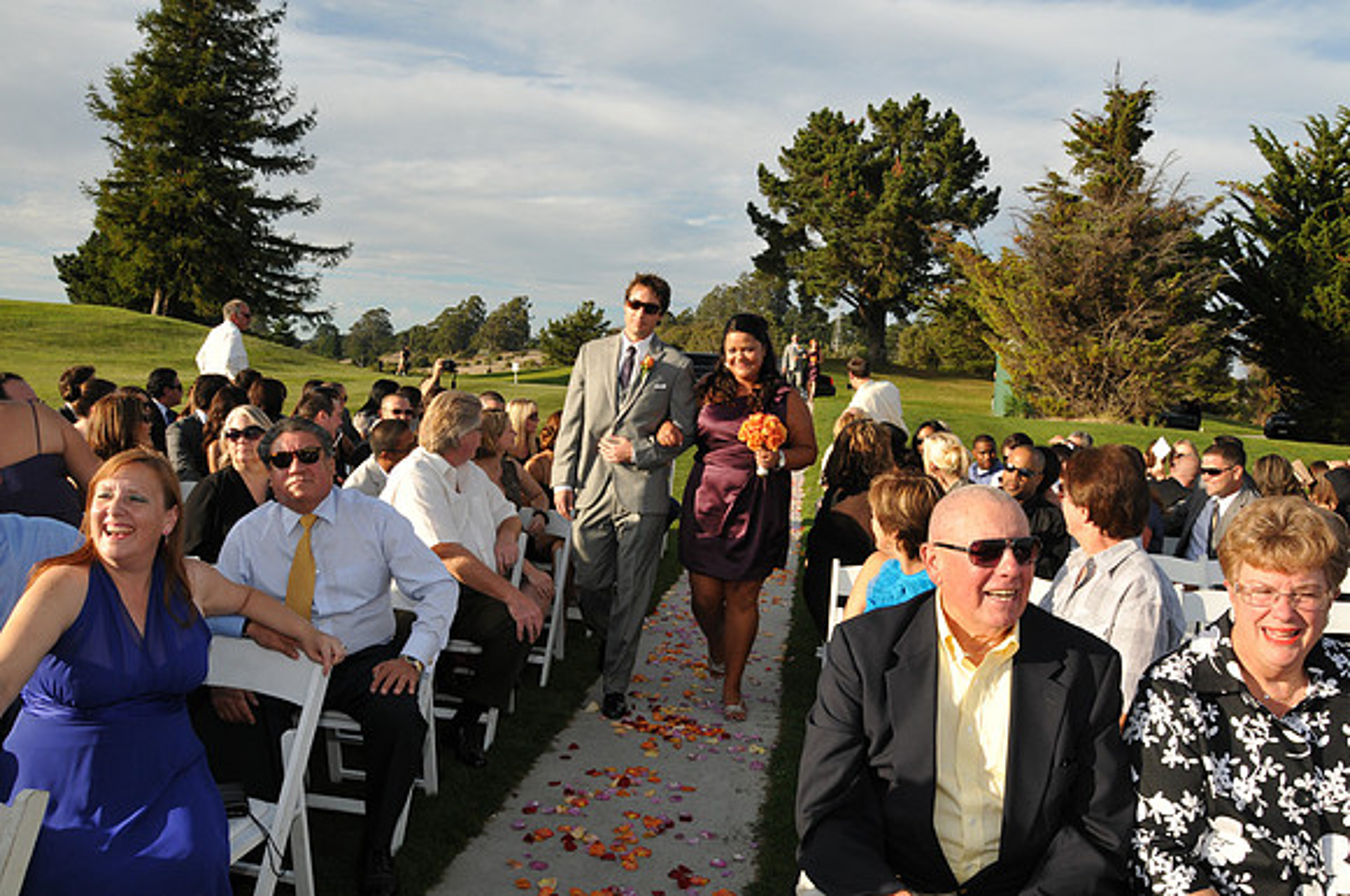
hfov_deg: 67.5
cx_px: 675
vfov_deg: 47.8
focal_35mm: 27
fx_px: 1011
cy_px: 448
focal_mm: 18
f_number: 13
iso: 400
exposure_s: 1/250
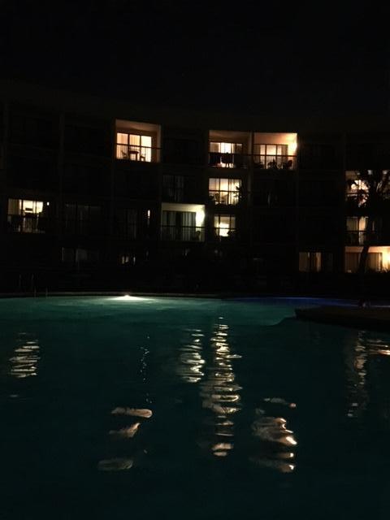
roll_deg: -1.6
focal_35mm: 29
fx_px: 436
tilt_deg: +3.6
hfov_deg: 48.2
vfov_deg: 61.7
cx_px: 195
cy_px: 260
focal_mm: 4.15
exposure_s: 1/4
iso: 500
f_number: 2.2
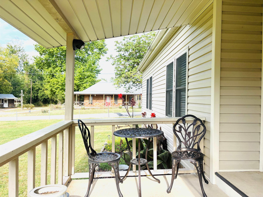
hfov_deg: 67.3
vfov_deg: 53.1
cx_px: 132
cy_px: 98
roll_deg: -0.5
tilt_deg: -0.2
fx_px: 198
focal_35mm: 26
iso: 50
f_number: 1.6
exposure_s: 1/1103
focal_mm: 5.96
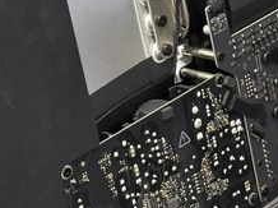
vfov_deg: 8.5
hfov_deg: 11.5
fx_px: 1380
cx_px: 191
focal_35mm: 172
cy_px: -47
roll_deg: -9.4
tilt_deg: -34.7
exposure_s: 1/60
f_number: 1.6
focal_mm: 5.96
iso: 125
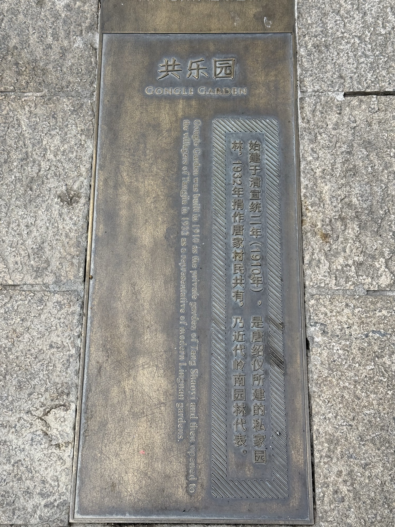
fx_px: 730
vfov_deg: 39.7
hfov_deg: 30.3
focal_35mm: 48
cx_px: 198
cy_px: 264
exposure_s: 1/1085
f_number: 1.78
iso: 64
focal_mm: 6.76
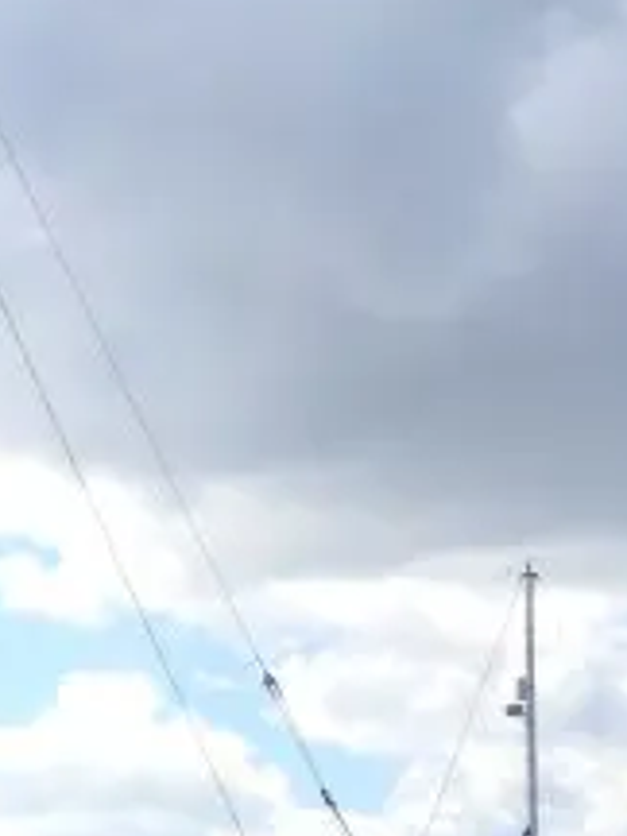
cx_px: -252
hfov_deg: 15.6
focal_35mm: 89
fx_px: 2149
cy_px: 840
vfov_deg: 21.2
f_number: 2.2
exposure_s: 1/1520
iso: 40
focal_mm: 4.12
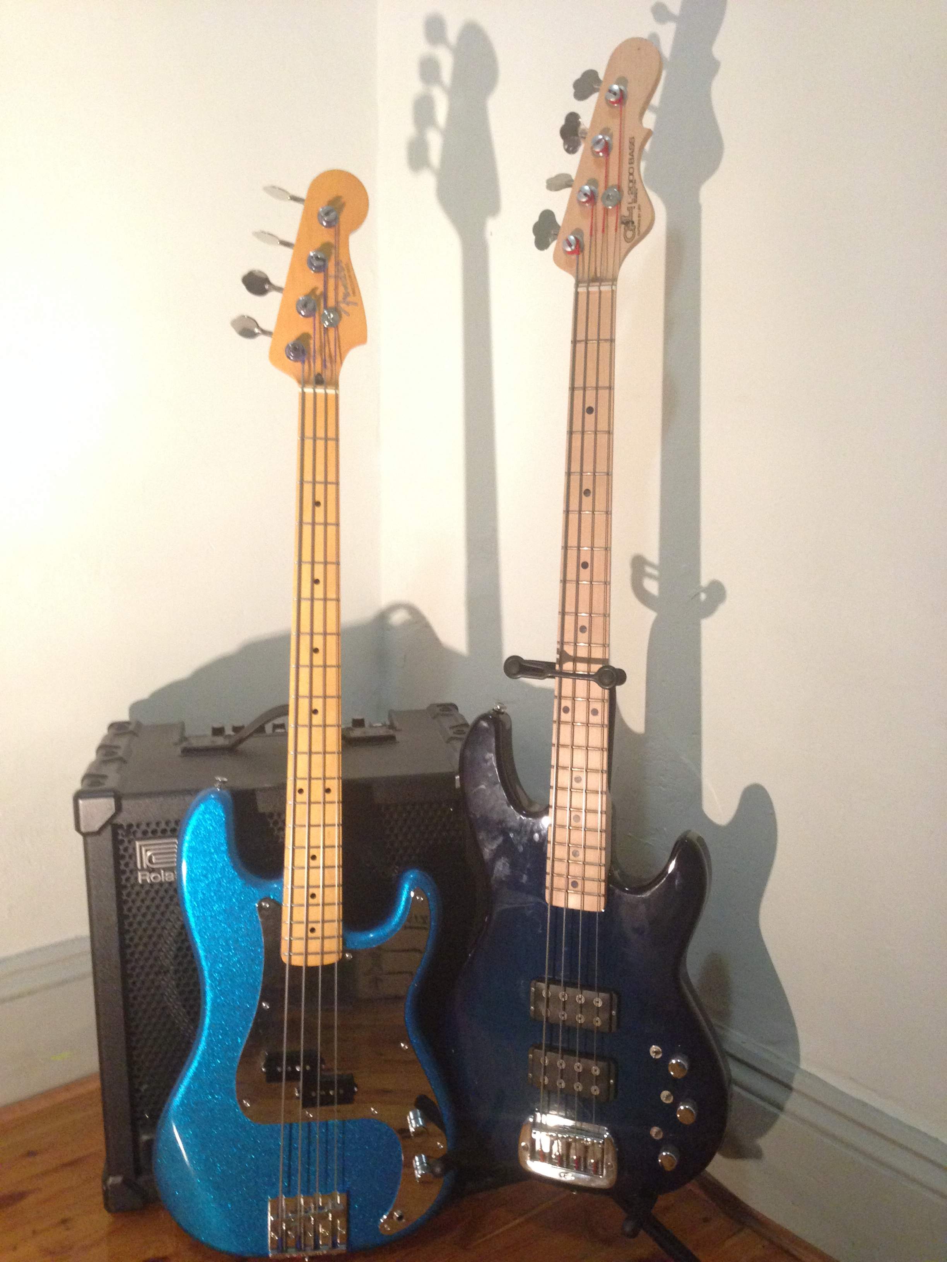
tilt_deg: -8.1
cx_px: 474
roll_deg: -0.2
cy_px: 631
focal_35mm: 33
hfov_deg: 42.9
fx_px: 1204
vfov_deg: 55.4
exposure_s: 1/17
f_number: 2.4
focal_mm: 4.12
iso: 320
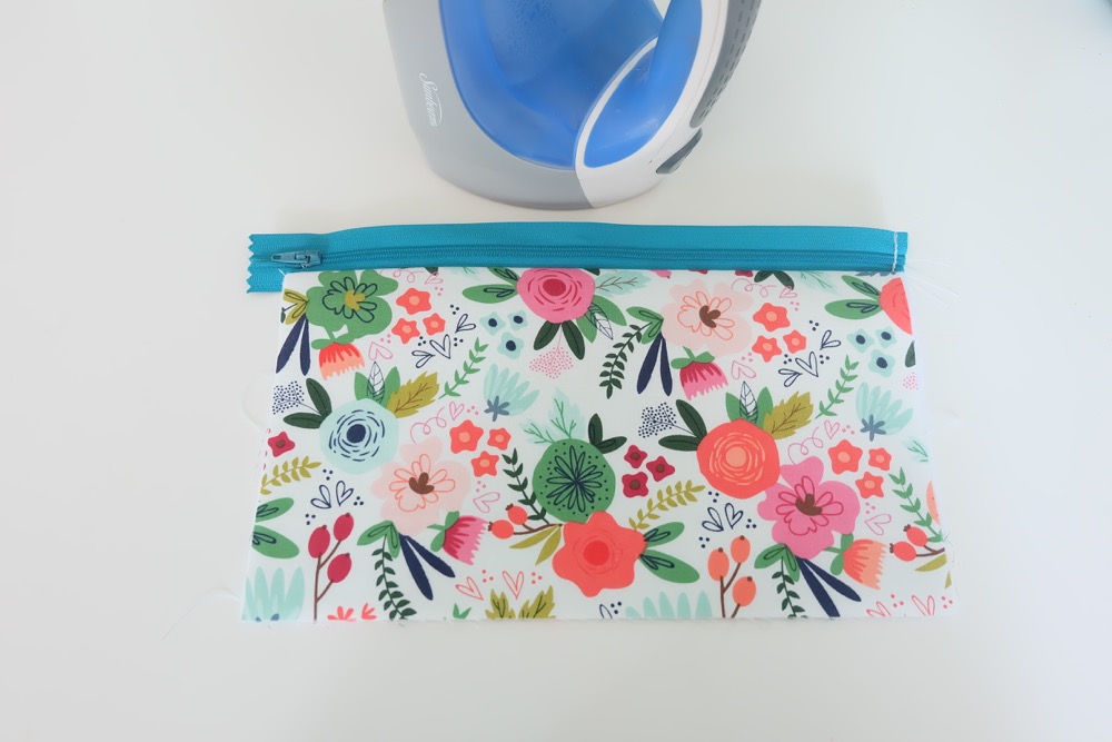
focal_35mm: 30
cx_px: 556
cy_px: 371
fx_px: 927
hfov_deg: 61.9
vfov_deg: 43.6
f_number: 4.5
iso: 1250
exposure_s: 1/30
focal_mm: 20.1
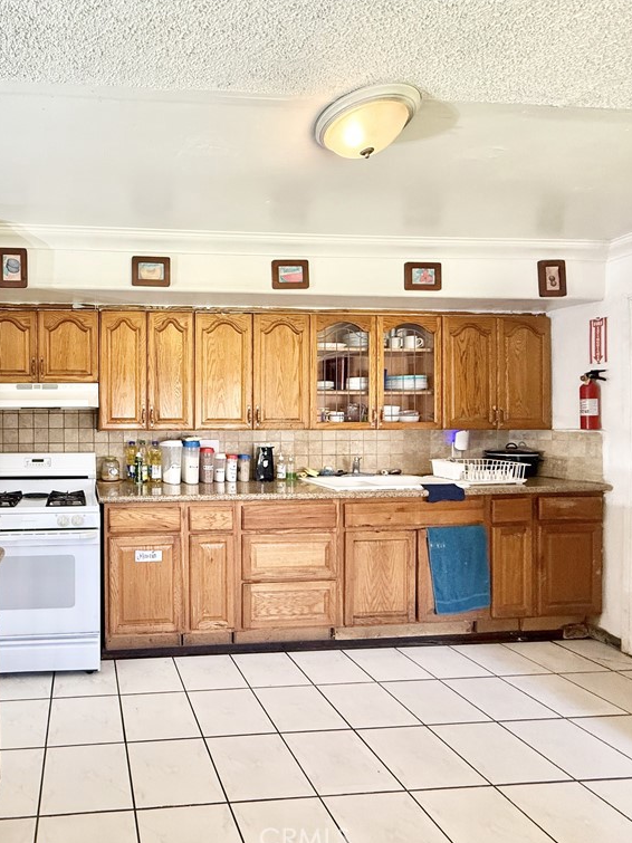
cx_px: 119
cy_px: 425
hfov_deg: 62.4
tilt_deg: -0.1
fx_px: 463
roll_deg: +0.3
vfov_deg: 84.7
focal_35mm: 19
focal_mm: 2.22
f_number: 2.2
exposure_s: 1/120
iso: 250
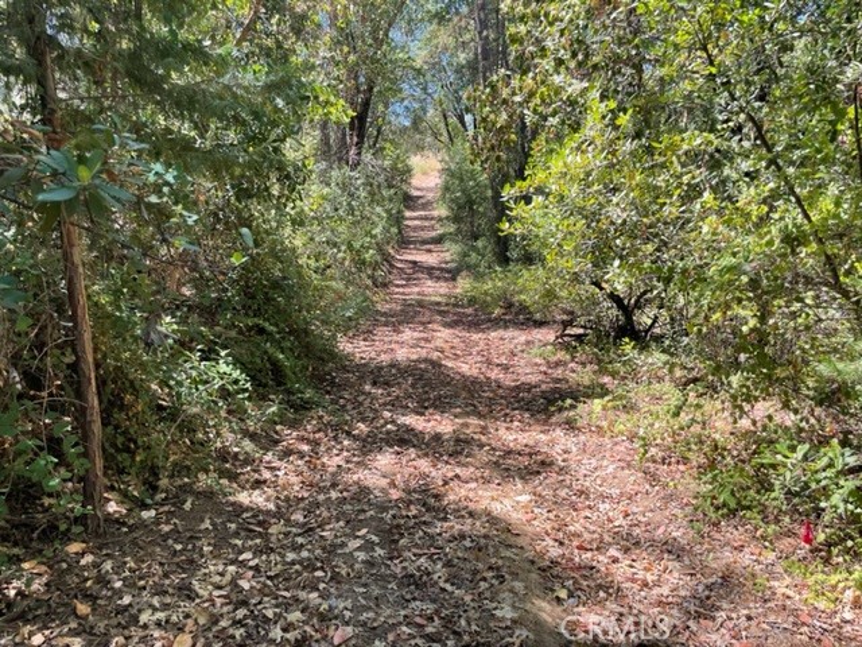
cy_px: 324
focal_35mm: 26
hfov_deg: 67.3
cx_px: 431
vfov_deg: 53.1
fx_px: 647
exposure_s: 1/458
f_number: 1.6
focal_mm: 4.2
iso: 32
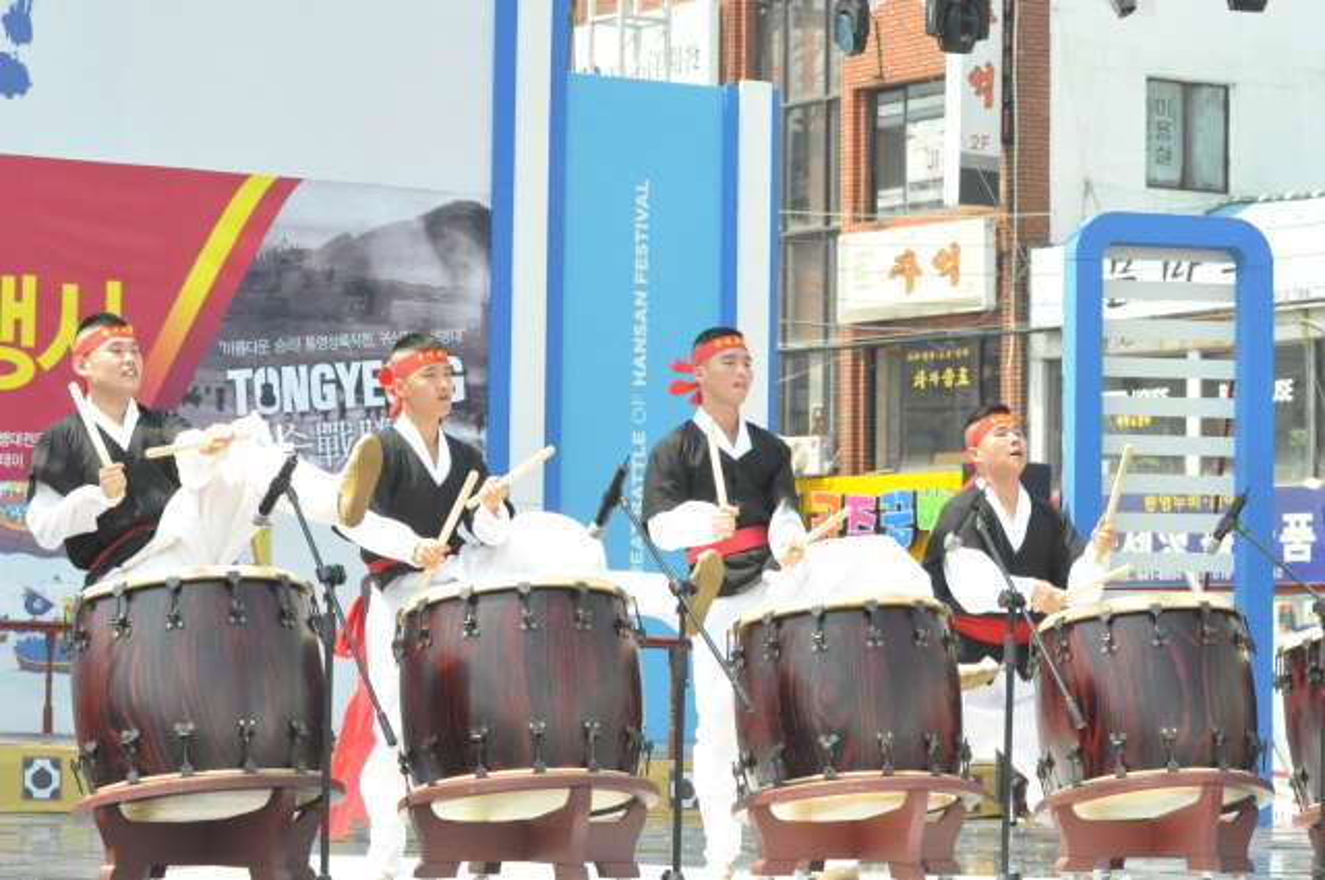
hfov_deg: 6.9
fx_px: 11028
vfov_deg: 4.6
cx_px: 662
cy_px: 440
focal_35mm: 300
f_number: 6.3
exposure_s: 1/3200
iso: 2500
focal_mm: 200
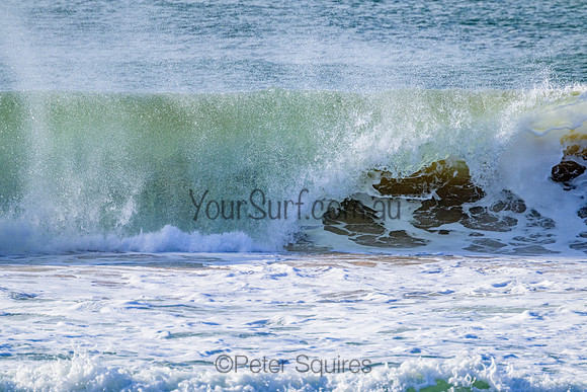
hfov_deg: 2.6
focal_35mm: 800
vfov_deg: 1.7
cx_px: 294
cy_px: 196
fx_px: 13047
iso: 1400
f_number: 11
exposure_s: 1/2000
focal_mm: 800
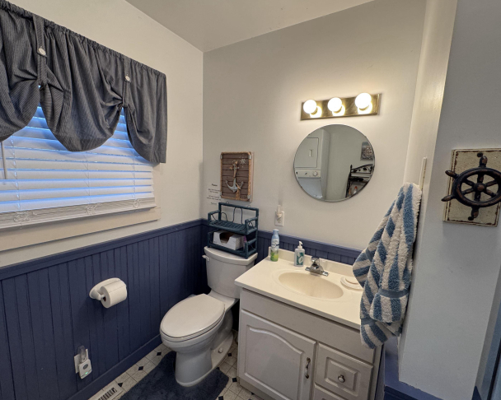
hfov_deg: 96.8
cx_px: 249
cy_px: 199
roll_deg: -3.2
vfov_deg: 84.0
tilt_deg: -8.9
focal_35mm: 15
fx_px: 222
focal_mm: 2.22
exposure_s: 1/120
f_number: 2.2
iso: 200
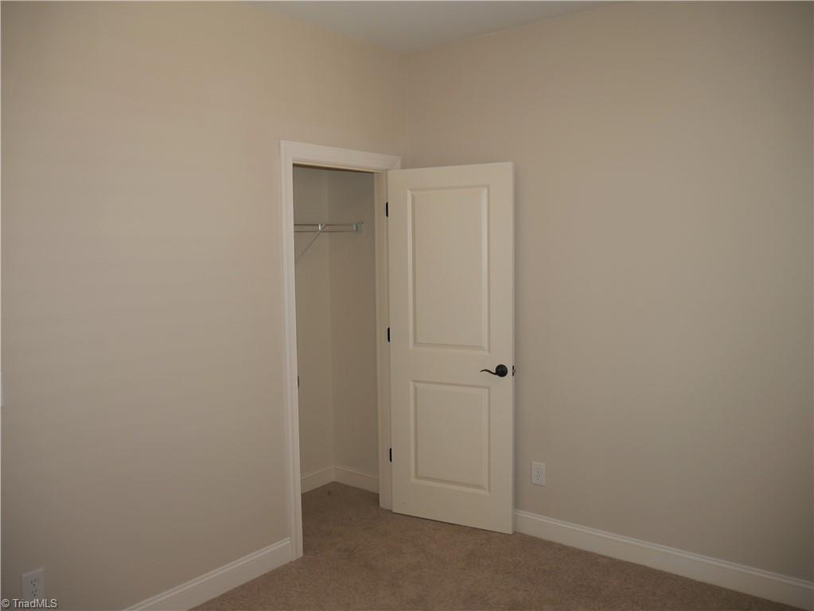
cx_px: 407
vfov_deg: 49.8
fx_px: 659
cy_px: 306
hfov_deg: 63.4
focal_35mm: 28
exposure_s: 1/60
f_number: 3.5
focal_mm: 14
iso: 200
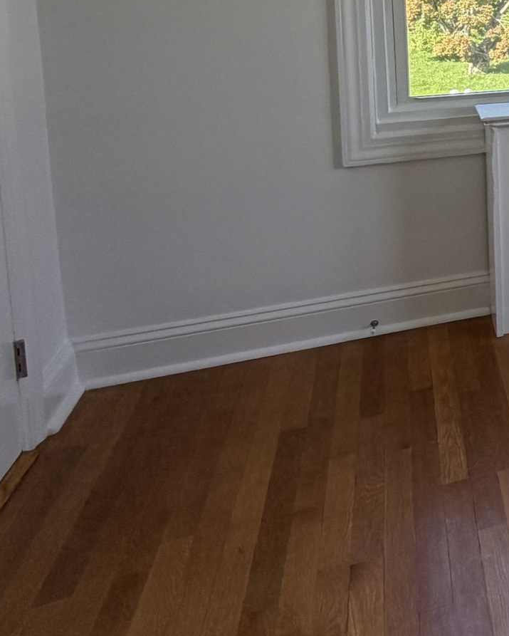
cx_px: 871
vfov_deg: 36.3
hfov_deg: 22.3
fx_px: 885
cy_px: 28
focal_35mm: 47
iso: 80
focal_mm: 2.22
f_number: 2.2
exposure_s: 1/121
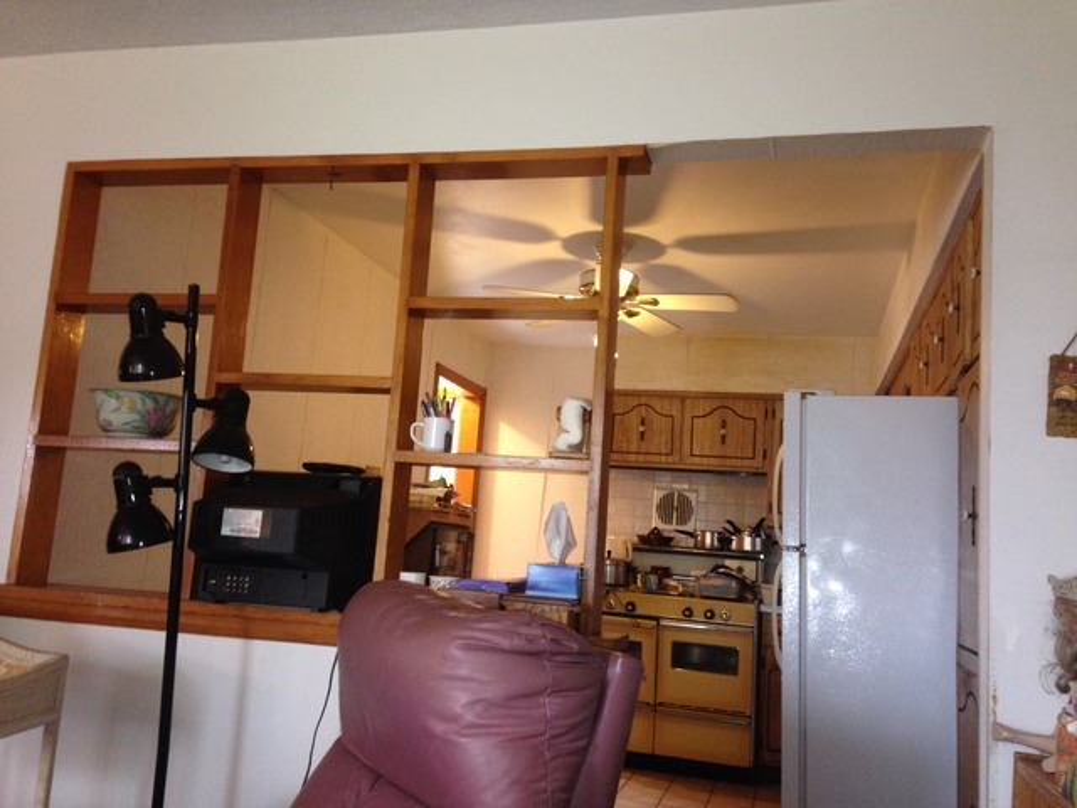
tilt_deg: +8.1
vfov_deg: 42.9
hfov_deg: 55.4
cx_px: 538
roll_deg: -2.6
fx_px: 1027
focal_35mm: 33
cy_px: 404
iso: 200
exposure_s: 1/20
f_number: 2.4
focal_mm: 4.12
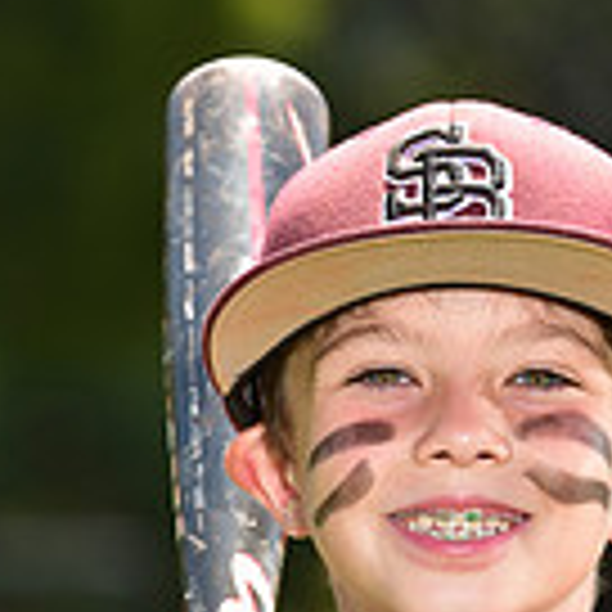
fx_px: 12321
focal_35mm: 616
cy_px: 873
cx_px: 484
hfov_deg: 2.8
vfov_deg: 2.8
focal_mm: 170
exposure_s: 1/200
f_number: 5
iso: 80
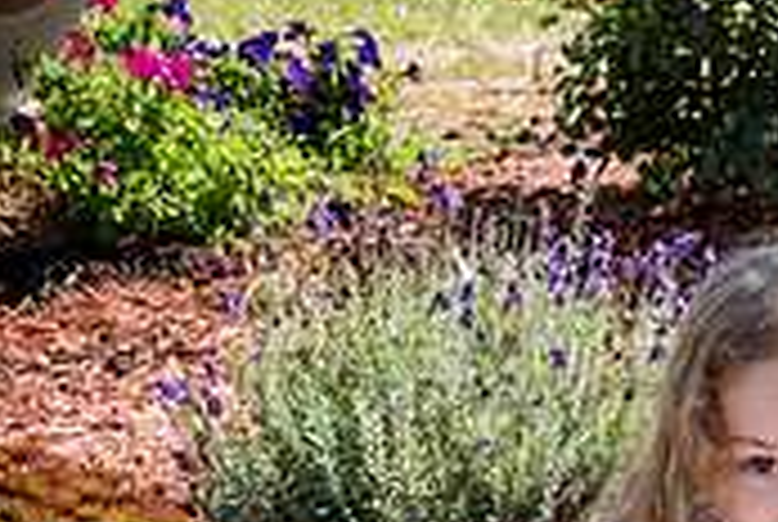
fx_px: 3767
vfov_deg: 7.8
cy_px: 803
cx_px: 1133
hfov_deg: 11.4
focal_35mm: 174
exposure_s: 1/320
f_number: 11
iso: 400
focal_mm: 52
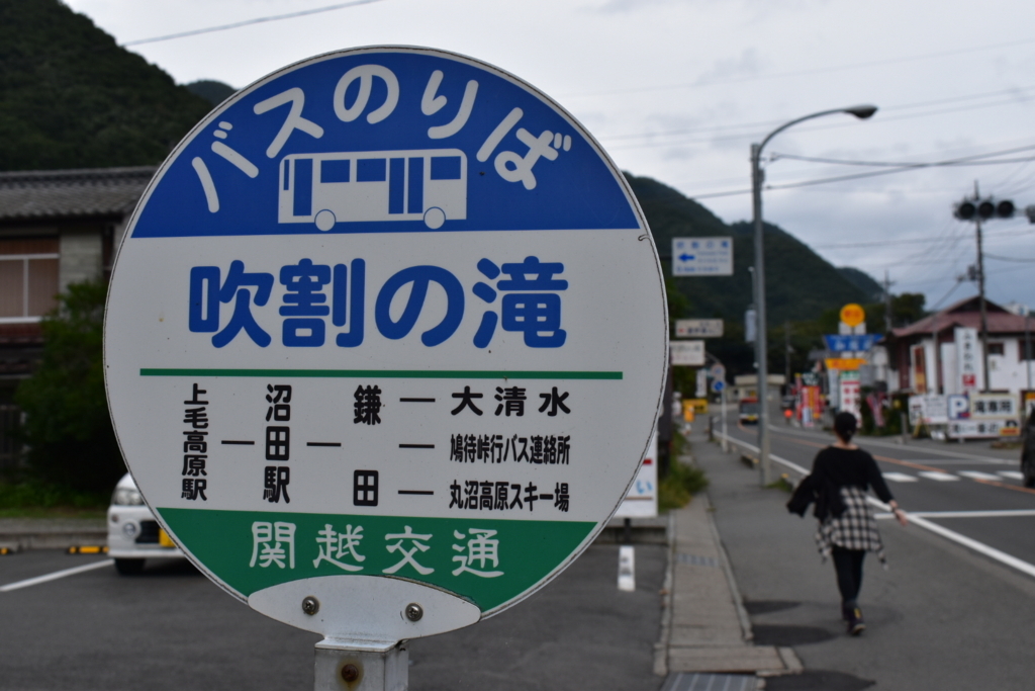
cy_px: 346
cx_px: 518
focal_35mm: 48
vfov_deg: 28.1
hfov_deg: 41.1
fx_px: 1380
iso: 400
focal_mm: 32
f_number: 11
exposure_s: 1/500
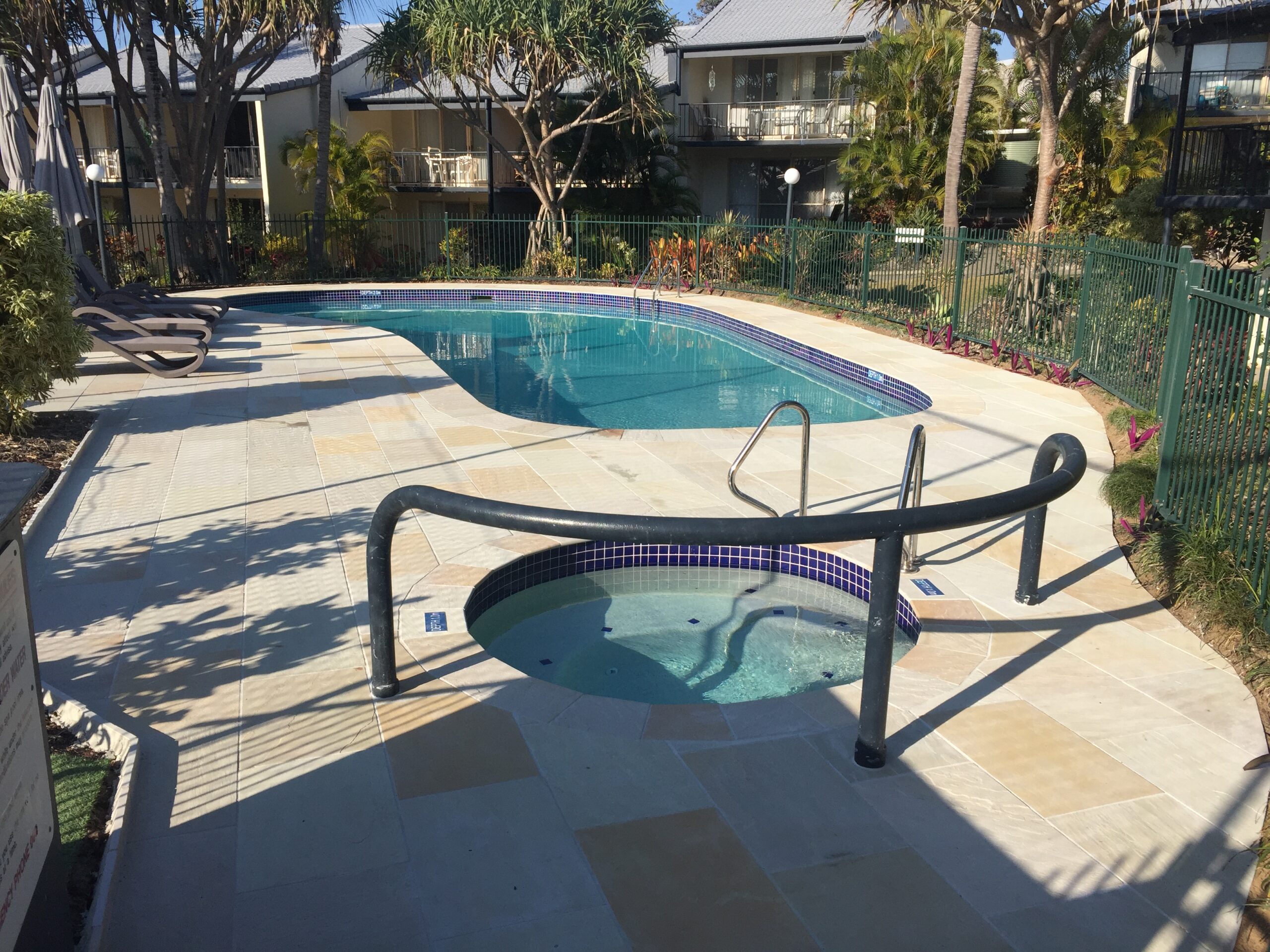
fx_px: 1064
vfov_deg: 48.2
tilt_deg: -14.6
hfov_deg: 61.7
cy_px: 476
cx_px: 635
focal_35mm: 29
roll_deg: -1.3
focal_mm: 4.15
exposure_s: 1/2083
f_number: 2.2
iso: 32
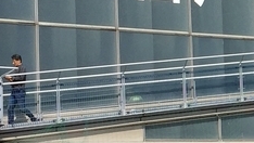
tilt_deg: +4.7
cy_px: 135
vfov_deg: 7.5
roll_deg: +3.2
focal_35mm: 162
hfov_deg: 12.4
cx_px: 410
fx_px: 1092
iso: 32
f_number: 2.2
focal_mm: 4.15
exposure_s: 1/2475
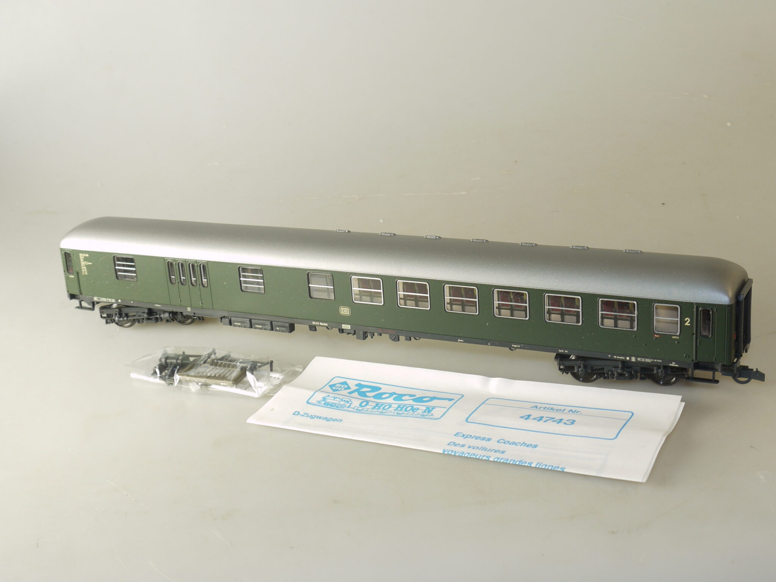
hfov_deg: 37.5
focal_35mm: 51
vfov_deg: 28.6
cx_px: 388
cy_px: 291
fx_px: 1143
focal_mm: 18
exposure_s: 1/13
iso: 100
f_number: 8
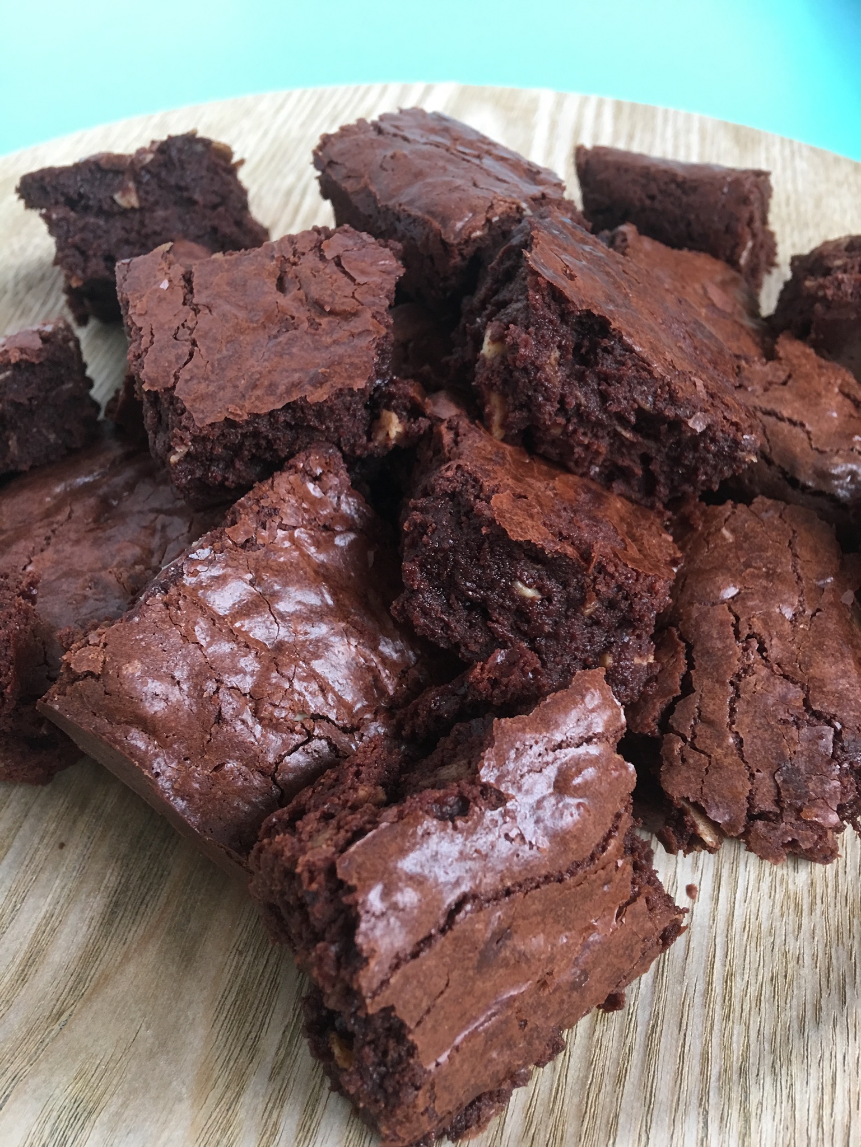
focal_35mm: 29
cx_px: 430
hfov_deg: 48.2
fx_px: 962
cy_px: 574
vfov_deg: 61.7
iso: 50
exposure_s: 1/15
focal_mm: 4.15
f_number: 2.2
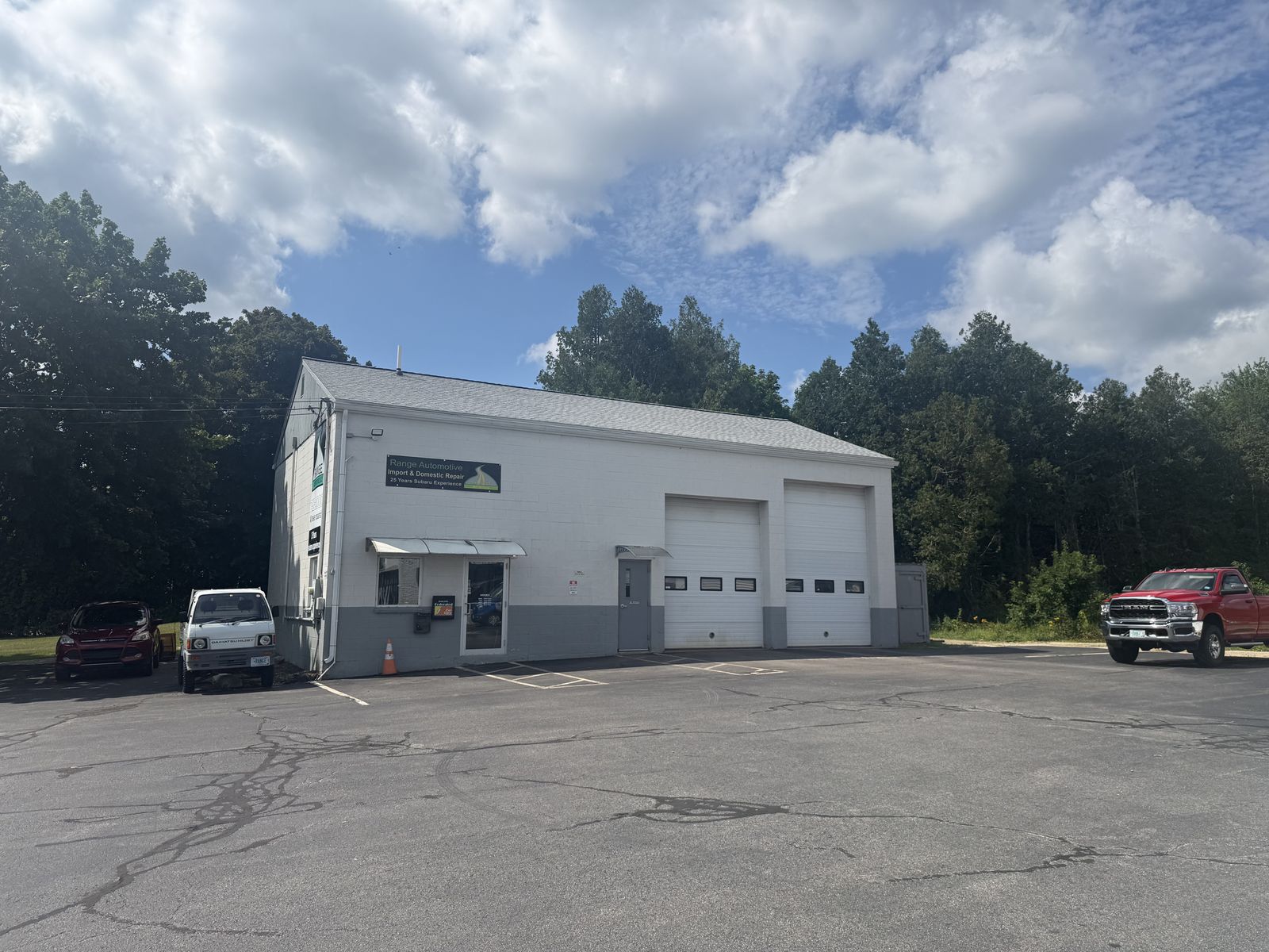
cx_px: 634
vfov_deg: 56.8
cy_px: 476
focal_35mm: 24
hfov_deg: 71.6
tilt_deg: +8.4
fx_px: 880
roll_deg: -0.8
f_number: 1.78
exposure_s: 1/7353
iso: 80
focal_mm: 6.76
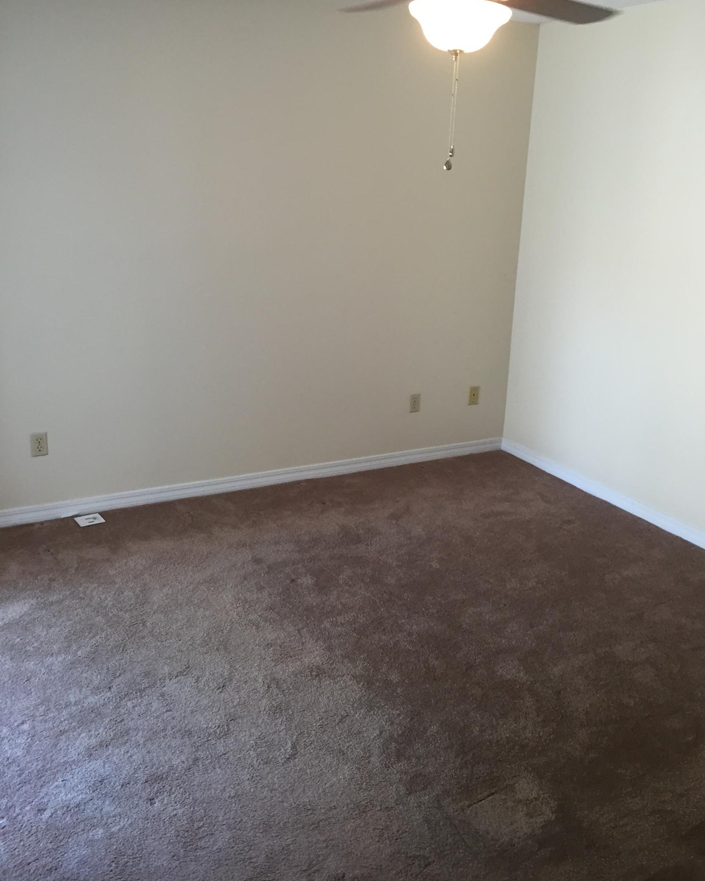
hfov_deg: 47.1
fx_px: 808
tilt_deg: -14.1
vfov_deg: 57.1
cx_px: 361
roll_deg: -2.4
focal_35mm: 31
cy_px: 404
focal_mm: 4.15
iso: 50
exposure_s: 1/30
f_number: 2.2
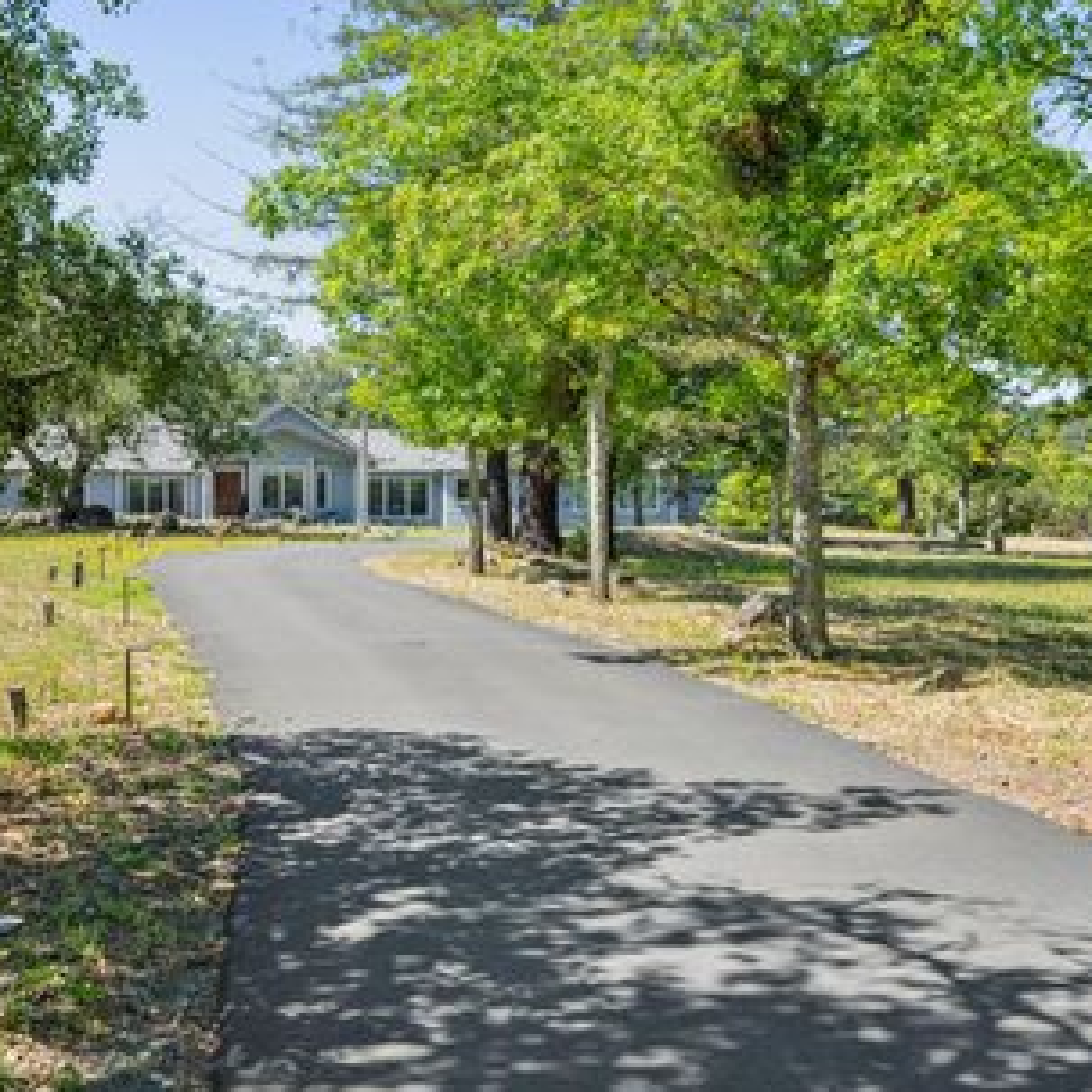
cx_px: 317
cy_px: 503
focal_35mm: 42
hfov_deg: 39.3
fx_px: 1499
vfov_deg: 40.0
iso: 250
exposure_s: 1/200
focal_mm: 30
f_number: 9
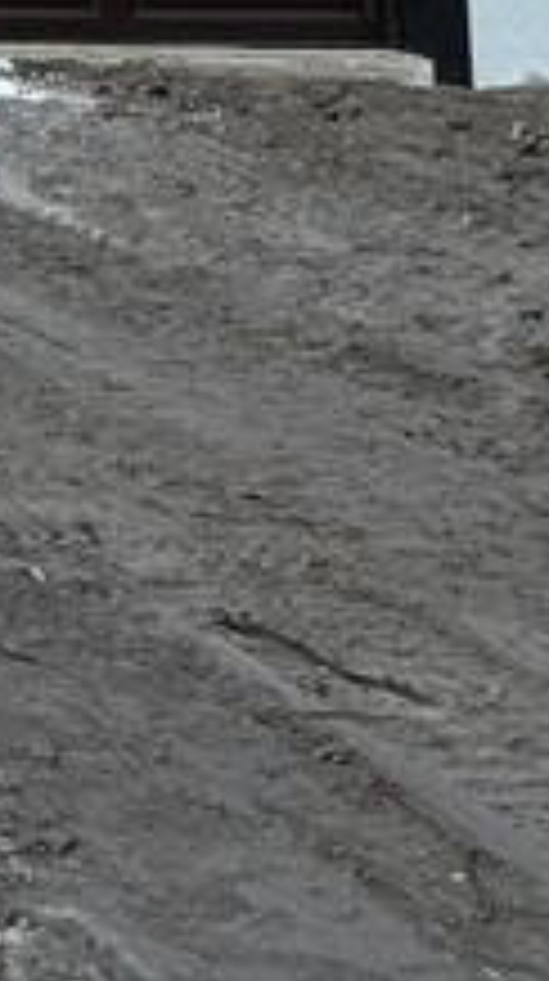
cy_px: -486
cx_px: -1215
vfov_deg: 16.0
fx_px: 3196
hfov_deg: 8.1
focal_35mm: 123
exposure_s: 1/4310
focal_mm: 6.76
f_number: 1.78
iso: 80
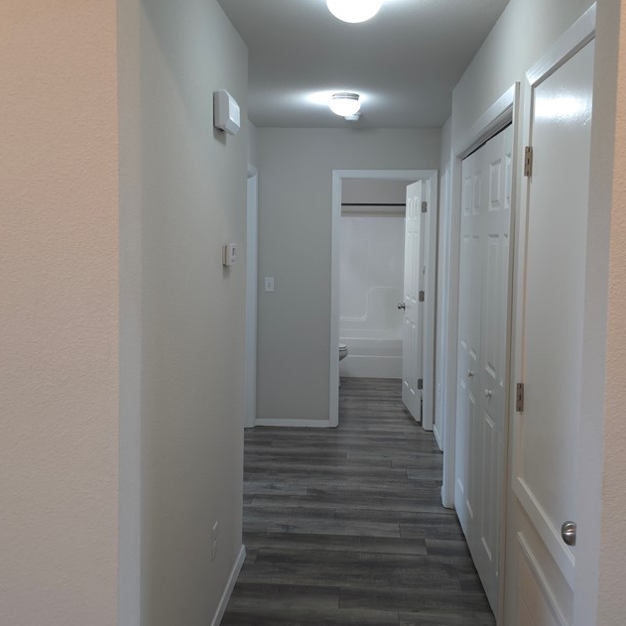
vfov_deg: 49.7
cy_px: 289
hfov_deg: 49.7
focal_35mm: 33
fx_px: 675
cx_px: 328
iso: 200
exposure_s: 1/60
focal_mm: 6.3
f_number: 1.7
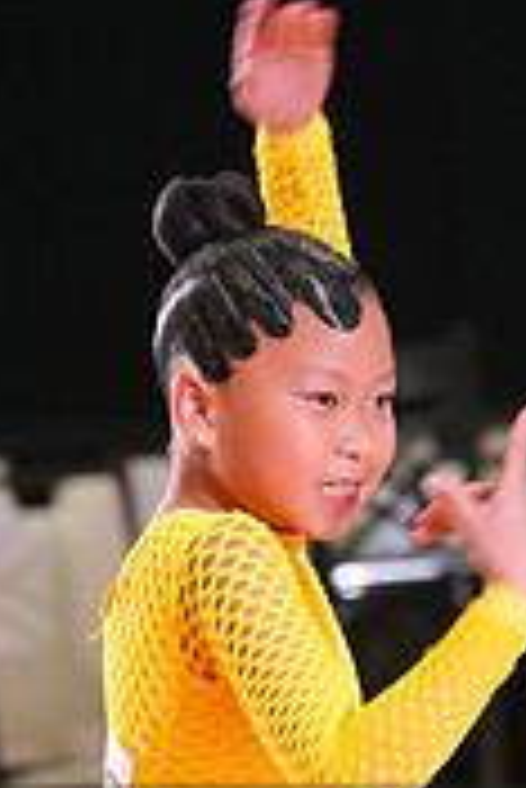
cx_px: 259
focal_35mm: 662
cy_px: 937
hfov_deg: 2.1
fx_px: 14479
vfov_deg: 3.1
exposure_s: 1/200
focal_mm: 200
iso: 4000
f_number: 5.6
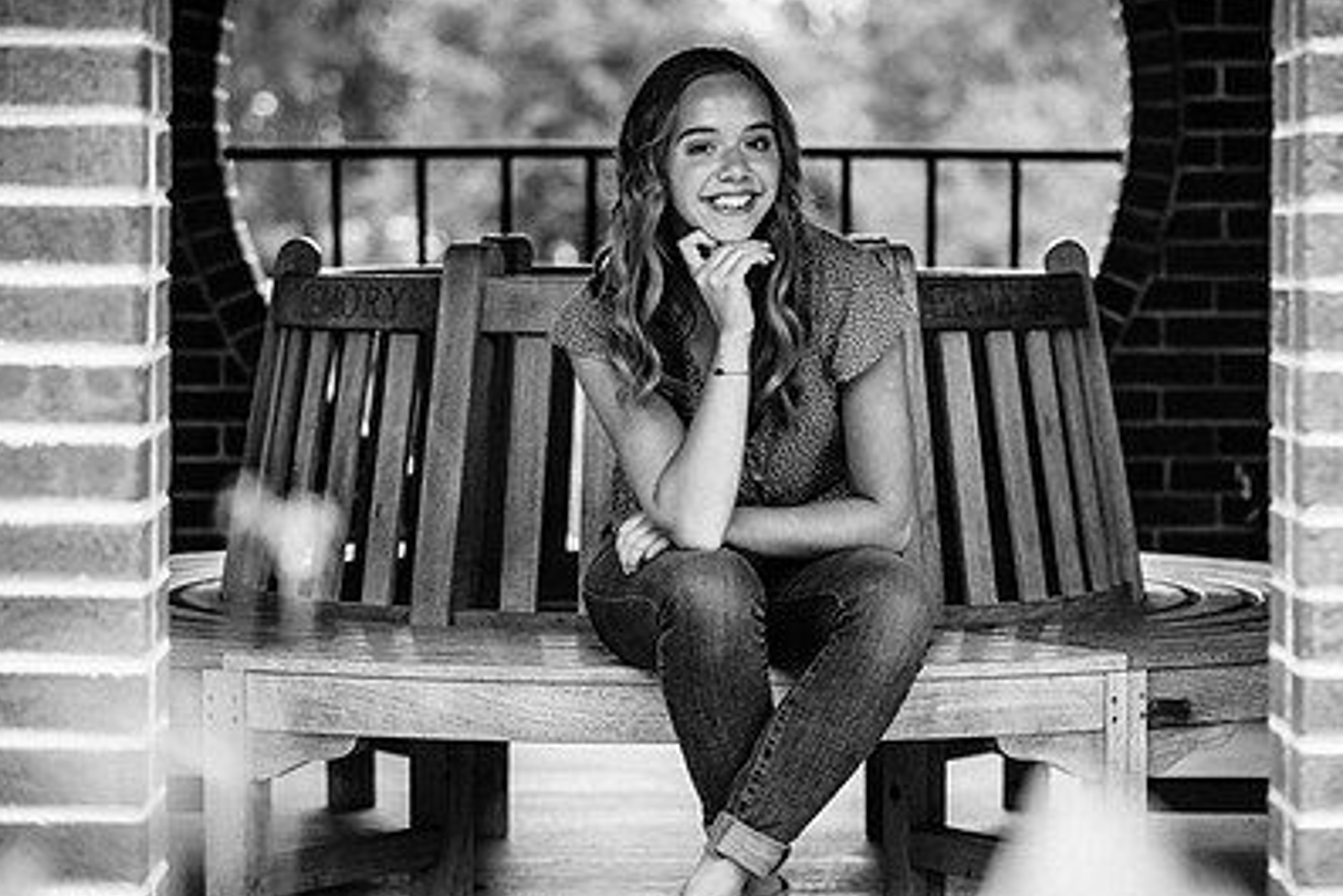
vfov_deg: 10.0
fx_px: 5112
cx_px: 792
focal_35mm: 137
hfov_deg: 15.0
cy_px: 492
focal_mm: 92
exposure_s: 1/500
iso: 320
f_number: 2.8
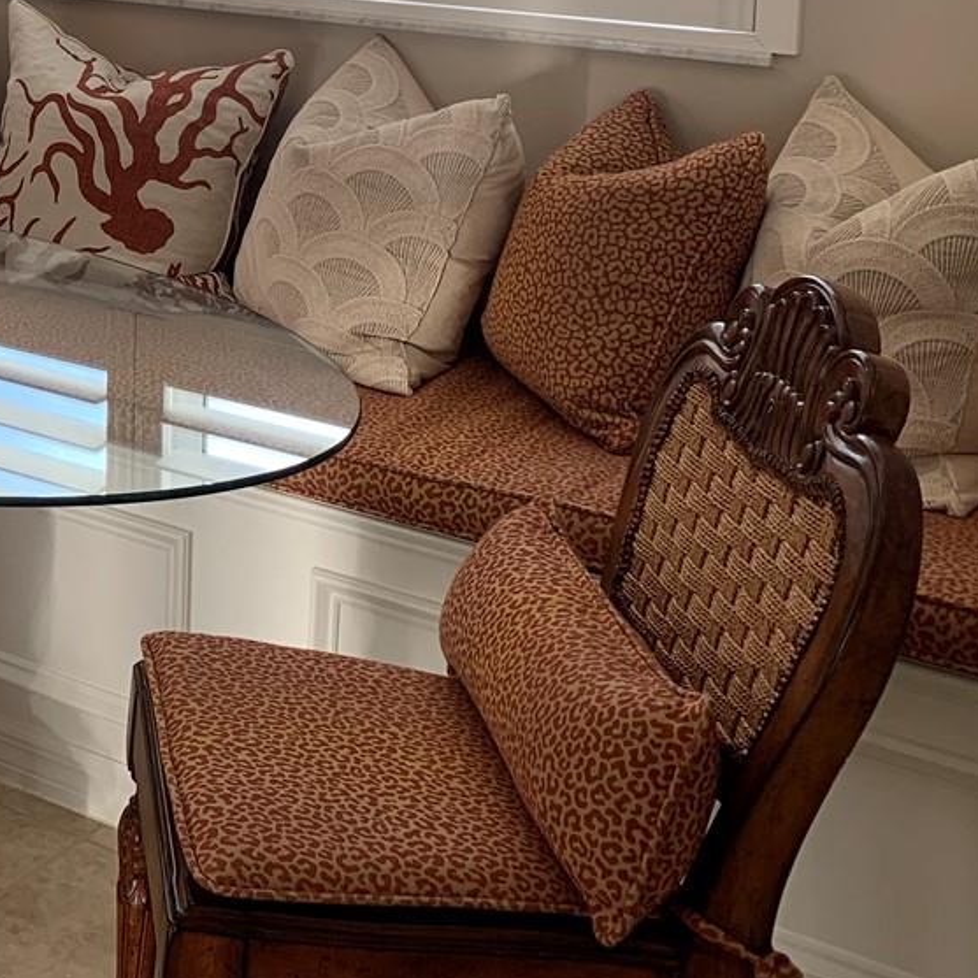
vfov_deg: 24.7
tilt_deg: -5.8
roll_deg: -0.1
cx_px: -304
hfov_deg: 23.1
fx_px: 2110
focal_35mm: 66
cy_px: -37
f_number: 1.8
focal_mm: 4.25
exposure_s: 1/141
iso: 25
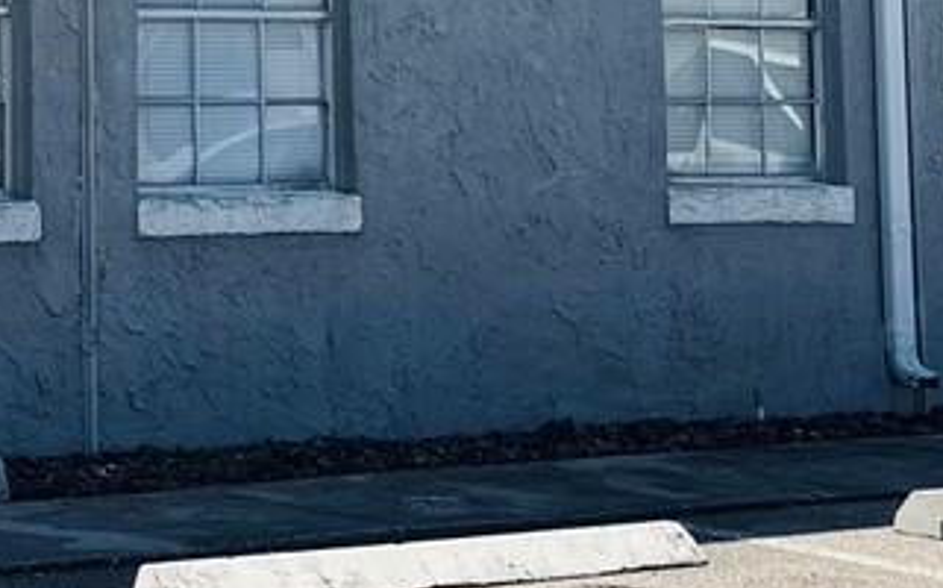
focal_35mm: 127
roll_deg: +0.2
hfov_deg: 16.2
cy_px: -223
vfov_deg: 10.0
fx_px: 3261
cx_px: 82
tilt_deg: +5.5
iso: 80
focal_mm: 6.76
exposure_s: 1/2959
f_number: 1.78
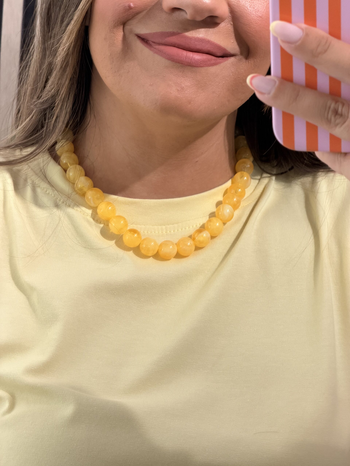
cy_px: 233
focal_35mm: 100
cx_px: 175
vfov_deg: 19.6
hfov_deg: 14.8
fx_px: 1348
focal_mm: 16.89
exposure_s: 1/100
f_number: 2.8
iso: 200
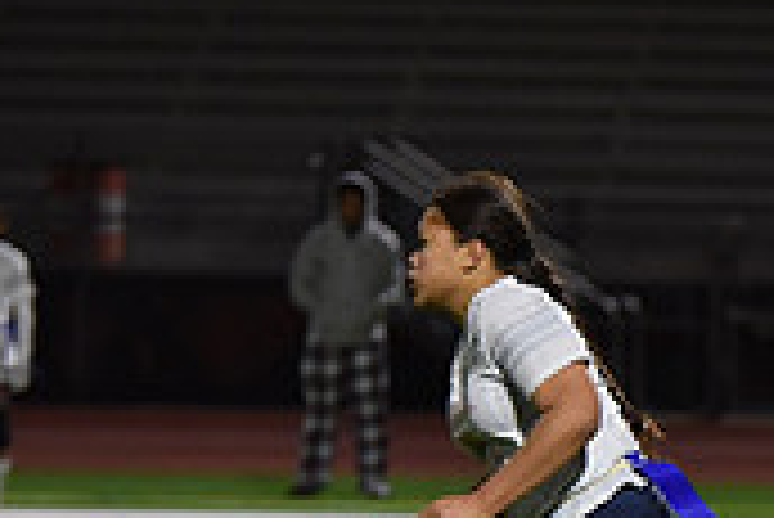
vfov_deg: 3.0
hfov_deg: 4.5
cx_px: 1215
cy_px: 484
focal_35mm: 456
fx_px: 9812
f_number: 2.8
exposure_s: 1/640
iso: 2500
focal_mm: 135
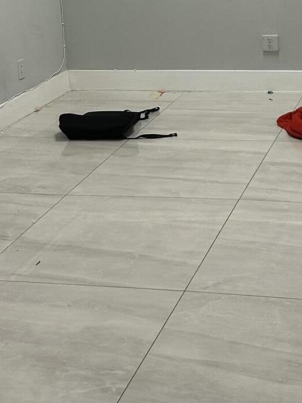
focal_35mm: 74
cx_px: 234
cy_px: 28
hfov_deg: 19.7
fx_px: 861
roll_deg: +4.0
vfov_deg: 25.4
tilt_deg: -8.1
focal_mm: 5.7
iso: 64
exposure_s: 1/120
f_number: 1.5
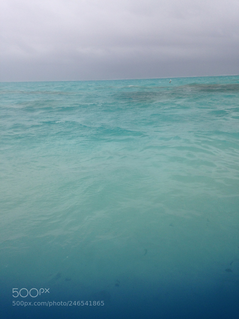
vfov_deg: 55.4
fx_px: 304
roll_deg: +0.5
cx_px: 120
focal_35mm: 33
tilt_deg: -16.5
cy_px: 160
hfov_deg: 42.9
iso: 50
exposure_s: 1/3623
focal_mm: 4.12
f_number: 2.4
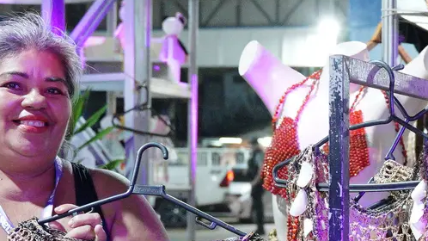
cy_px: 268
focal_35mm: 106
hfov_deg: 19.5
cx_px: 449
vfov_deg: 11.3
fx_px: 1203
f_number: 2.8
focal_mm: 24
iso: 5000
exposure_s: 1/125
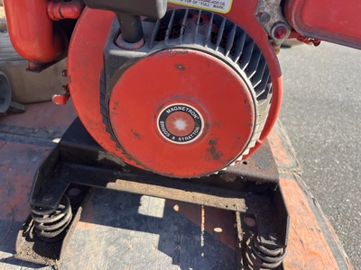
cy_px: 135
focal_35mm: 26
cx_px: 180
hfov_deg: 67.3
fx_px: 271
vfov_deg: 53.1
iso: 50
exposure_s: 1/777
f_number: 1.6
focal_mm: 5.1
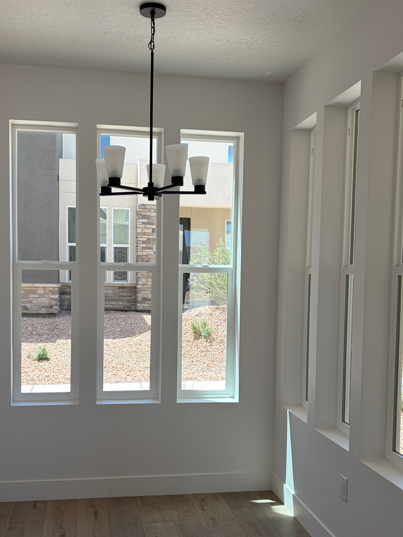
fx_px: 574
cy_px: 303
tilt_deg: -2.5
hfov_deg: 38.6
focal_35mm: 37
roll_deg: -1.6
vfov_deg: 50.0
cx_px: 179
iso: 50
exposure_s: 1/756
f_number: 1.6
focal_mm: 5.96
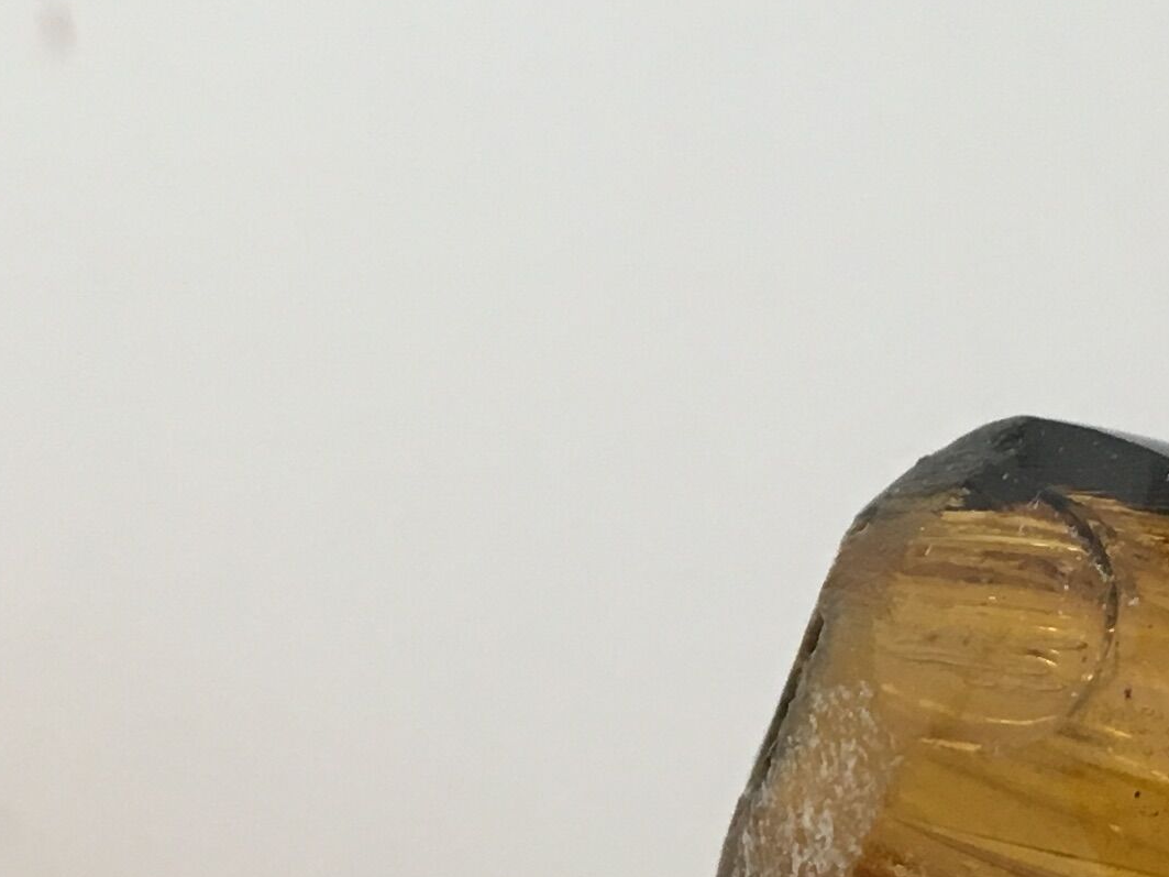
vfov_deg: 13.3
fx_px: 3714
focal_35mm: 110
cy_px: 844
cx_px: 693
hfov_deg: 17.9
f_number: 2.2
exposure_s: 1/33
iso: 125
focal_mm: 4.15
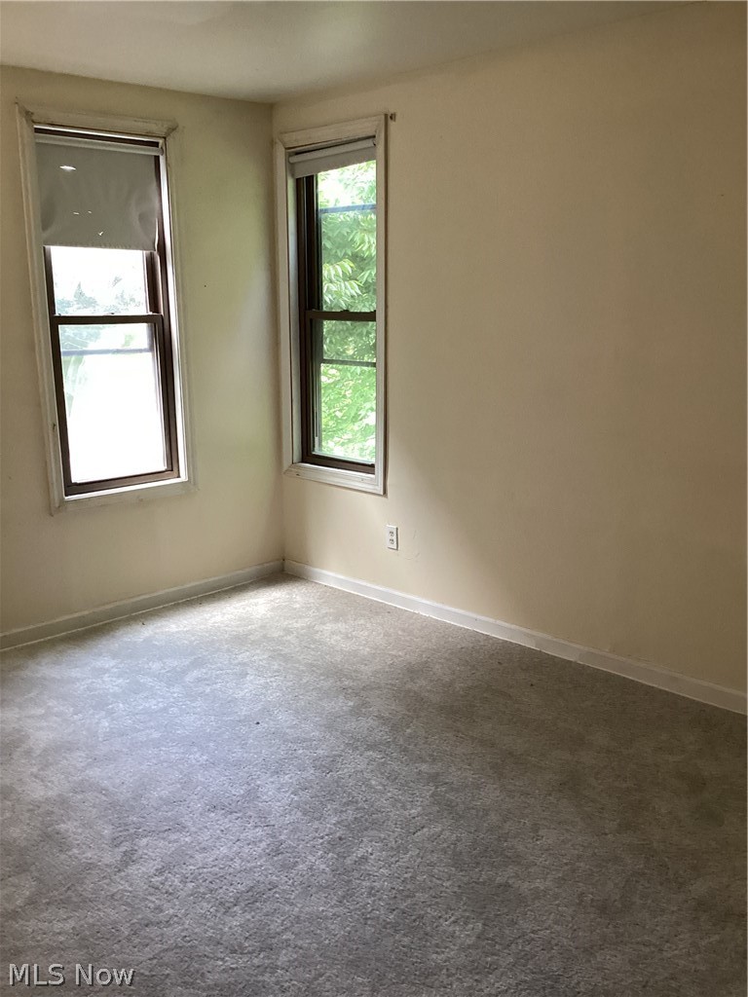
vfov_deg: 58.4
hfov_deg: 45.4
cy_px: 498
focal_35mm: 31
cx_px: 374
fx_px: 893
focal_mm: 3.3
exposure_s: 1/50
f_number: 2.4
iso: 200
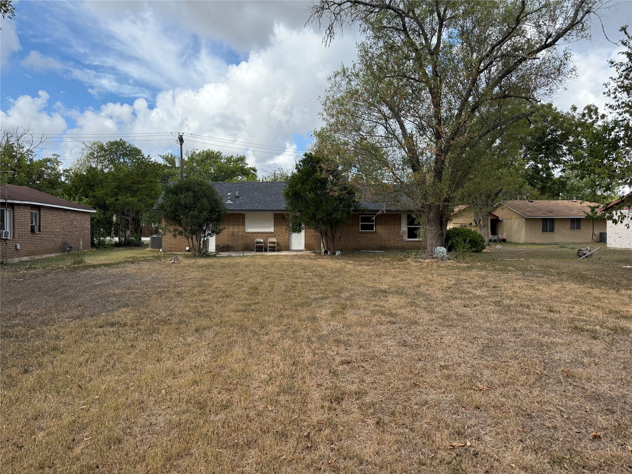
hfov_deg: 71.6
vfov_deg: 56.8
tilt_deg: -0.3
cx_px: 316
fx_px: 438
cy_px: 237
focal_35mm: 24
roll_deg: +0.2
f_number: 1.78
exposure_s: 1/3584
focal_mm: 6.76
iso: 100
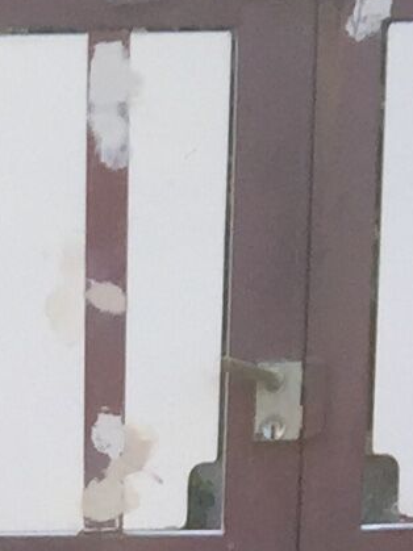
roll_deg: +2.5
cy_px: 1813
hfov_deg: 6.5
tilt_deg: -24.1
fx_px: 3597
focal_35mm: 226
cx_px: -209
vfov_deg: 7.4
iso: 32
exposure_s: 1/384
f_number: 2.2
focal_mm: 4.15
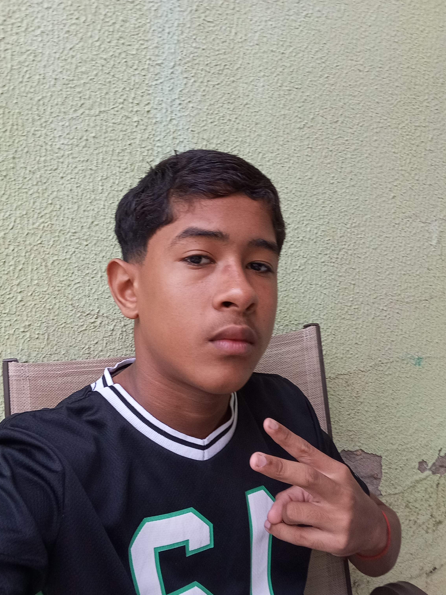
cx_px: 225
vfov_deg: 63.4
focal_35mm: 28
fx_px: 481
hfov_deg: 49.7
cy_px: 302
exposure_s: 1/60
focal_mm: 2.77
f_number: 2
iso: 117
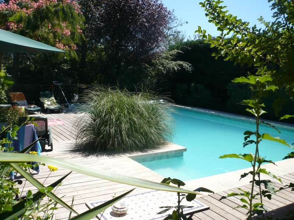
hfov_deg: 52.6
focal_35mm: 35
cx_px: 147
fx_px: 297
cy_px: 110
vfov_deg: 40.7
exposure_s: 1/160
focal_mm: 5.8
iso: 100
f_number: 8
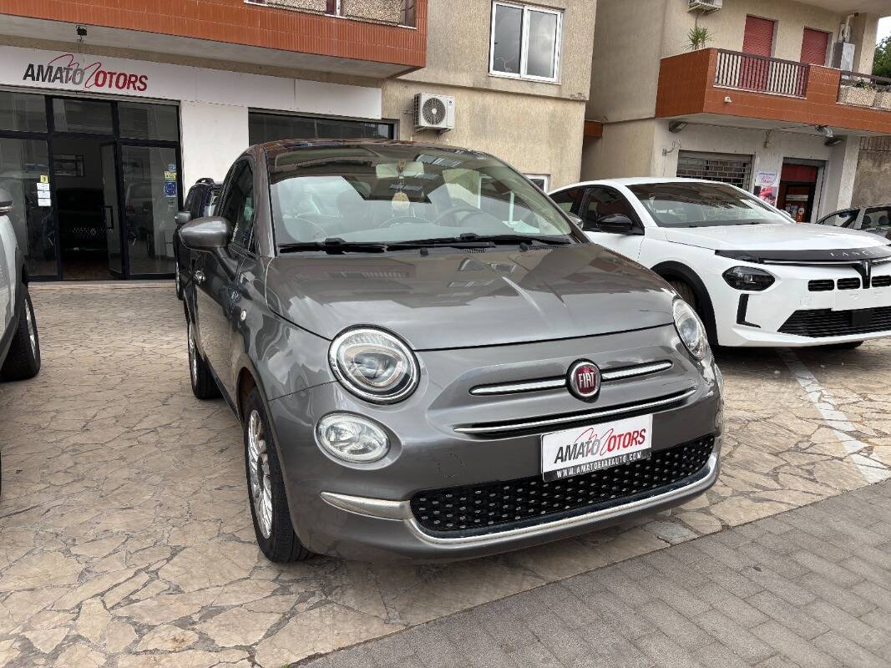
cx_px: 446
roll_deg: -1.6
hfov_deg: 67.3
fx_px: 669
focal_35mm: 26
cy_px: 334
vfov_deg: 53.1
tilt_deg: -11.2
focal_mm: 5.96
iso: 50
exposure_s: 1/662
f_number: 1.6
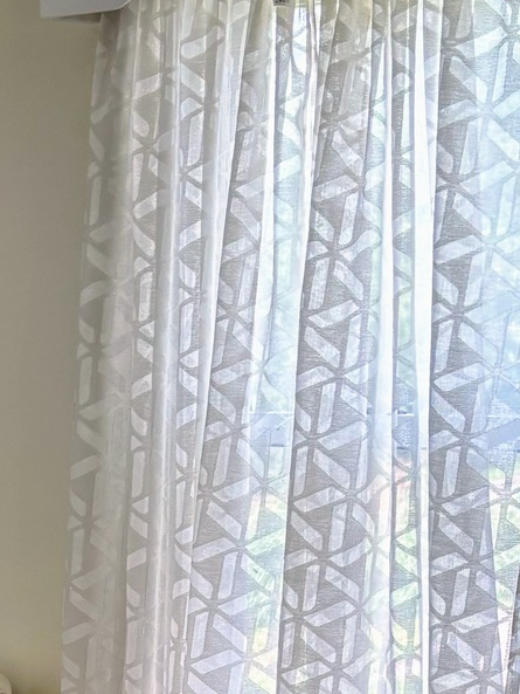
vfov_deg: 17.5
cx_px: -36
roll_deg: +0.4
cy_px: 1032
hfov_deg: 14.4
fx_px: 2022
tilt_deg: -18.7
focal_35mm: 101
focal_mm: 5.96
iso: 100
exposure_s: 1/60
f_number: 1.6
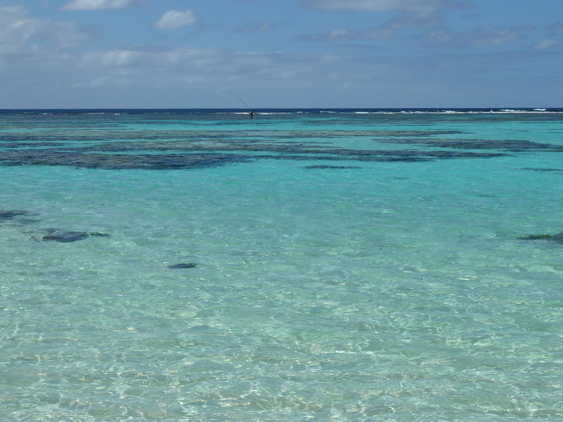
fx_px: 1269
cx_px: 282
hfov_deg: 25.0
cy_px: 211
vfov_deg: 18.9
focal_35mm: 78
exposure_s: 1/640
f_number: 5.6
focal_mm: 12.8
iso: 80
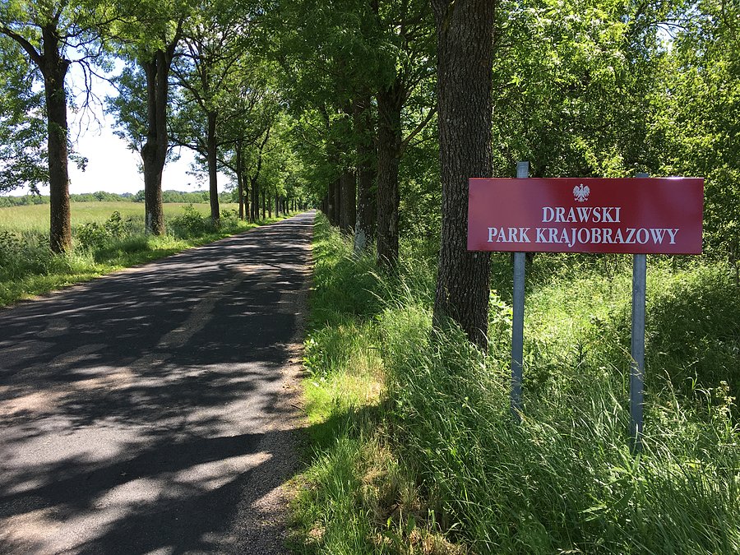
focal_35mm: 29
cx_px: 370
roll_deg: +0.7
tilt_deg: -7.2
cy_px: 278
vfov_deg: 48.2
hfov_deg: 61.7
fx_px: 620
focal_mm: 4.15
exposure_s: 1/370
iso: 25
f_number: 2.2
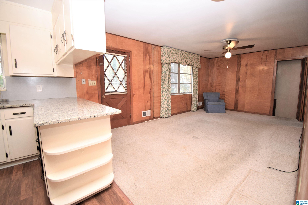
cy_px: 102
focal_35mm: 15
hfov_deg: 100.4
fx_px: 128
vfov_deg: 77.3
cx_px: 154
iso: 800
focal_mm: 10
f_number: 4.5
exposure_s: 1/80
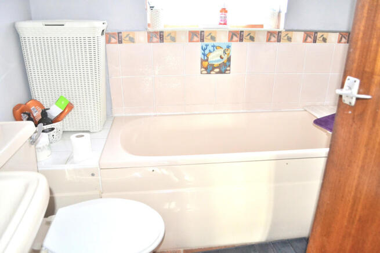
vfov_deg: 48.0
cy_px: 126
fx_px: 285
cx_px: 190
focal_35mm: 27
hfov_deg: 67.4
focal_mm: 18
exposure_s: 1/60
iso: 1800
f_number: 3.5
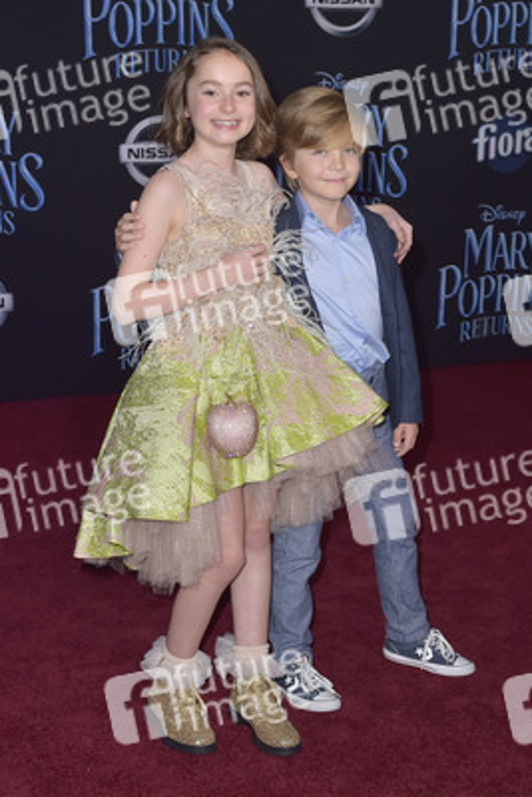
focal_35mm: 52
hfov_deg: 26.0
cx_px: 266
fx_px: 1152
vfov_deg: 38.2
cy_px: 398
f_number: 6.3
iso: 400
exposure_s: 1/250
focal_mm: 52
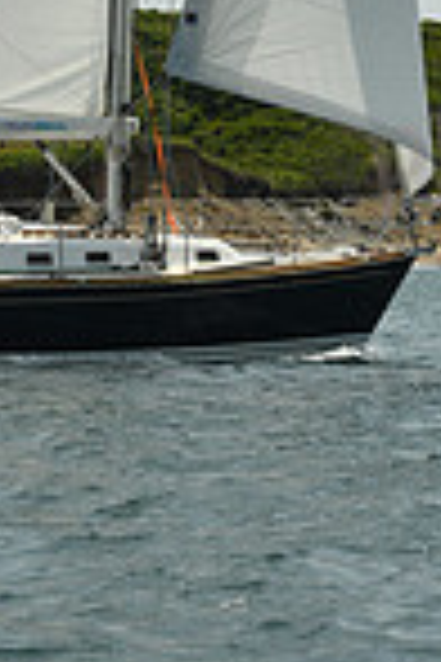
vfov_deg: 7.2
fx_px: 5089
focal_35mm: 277
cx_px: 133
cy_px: -522
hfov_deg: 5.0
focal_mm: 70
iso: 320
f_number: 11
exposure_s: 1/1000
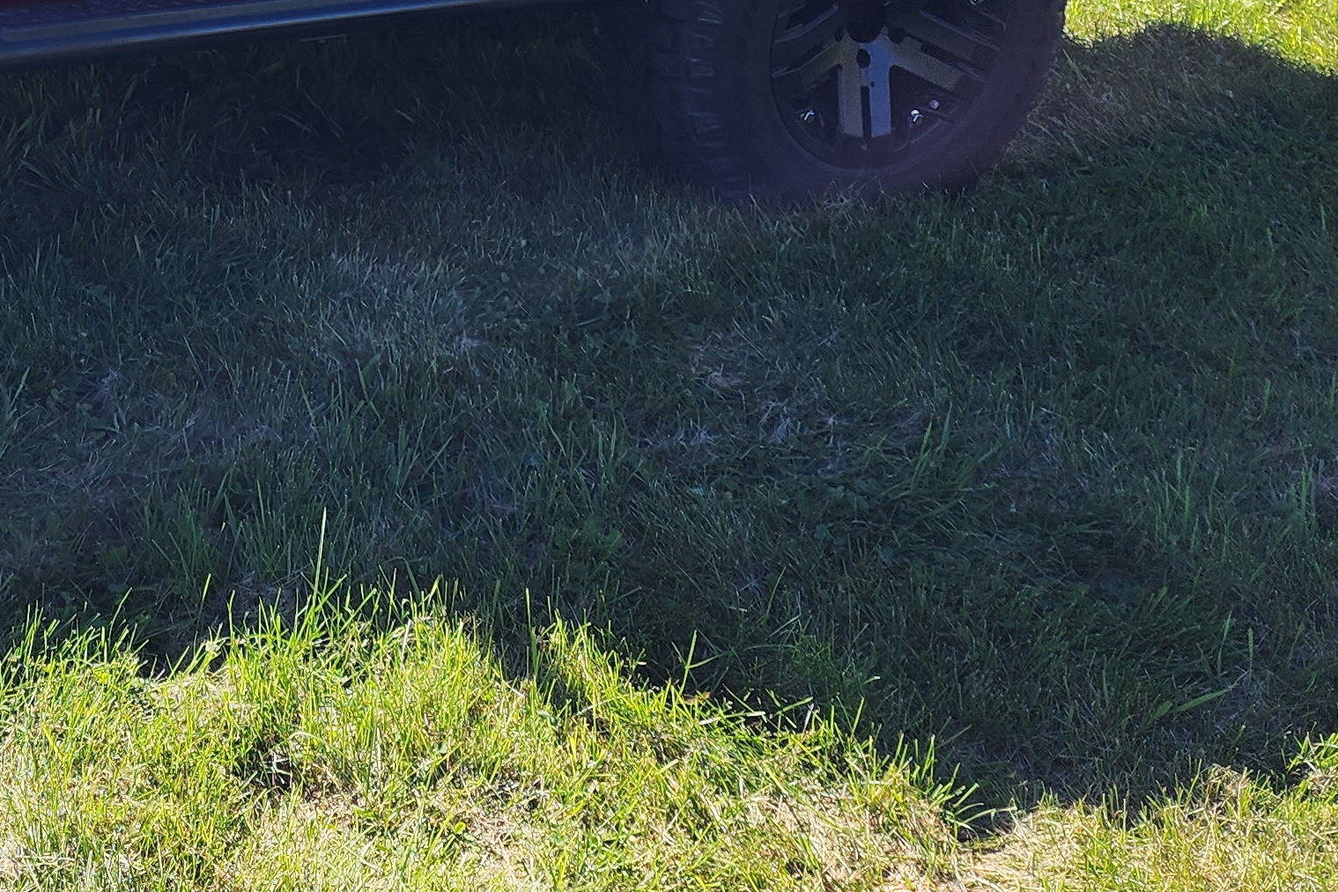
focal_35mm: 63
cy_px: -355
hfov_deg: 29.4
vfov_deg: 19.4
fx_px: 2342
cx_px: -59
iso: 12
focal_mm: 6.4
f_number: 1.8
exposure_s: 1/385
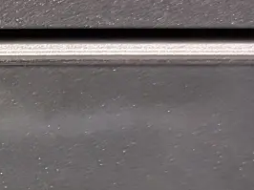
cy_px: 201
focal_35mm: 188
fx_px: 1378
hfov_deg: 9.3
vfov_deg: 7.8
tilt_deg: -28.5
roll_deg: +0.8
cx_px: -370
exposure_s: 1/49
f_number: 1.6
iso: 400
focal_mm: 5.96
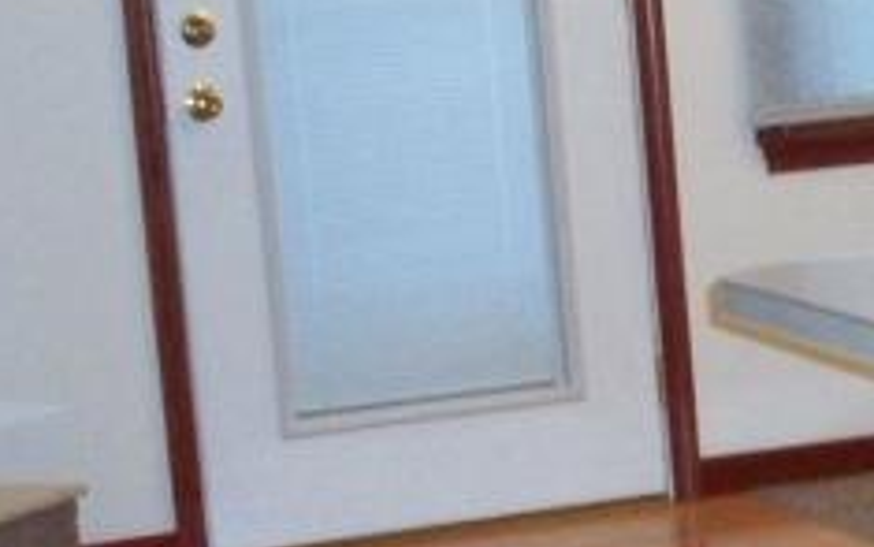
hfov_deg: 11.9
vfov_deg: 7.6
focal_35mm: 171
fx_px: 4074
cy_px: 553
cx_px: 1116
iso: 200
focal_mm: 6.2
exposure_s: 1/45
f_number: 2.8
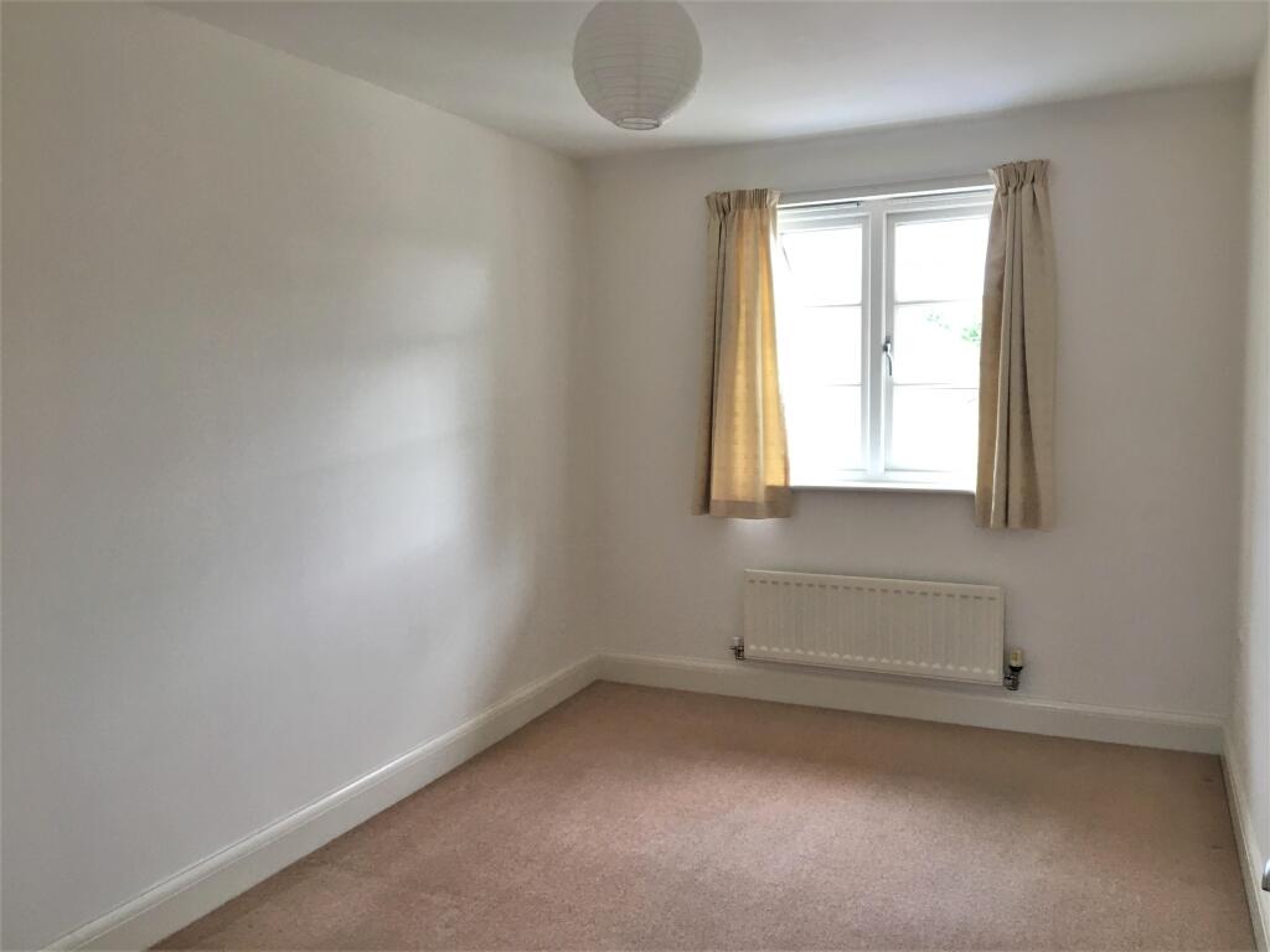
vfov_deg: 48.2
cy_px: 476
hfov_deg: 61.7
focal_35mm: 29
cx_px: 635
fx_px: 1064
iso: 50
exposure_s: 1/33
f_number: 2.2
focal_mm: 4.15
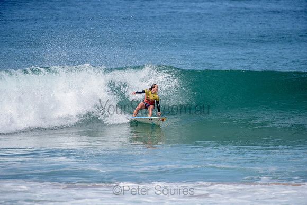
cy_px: 102
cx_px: 154
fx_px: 4265
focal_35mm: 500
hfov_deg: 4.1
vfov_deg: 2.8
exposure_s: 1/2500
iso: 250
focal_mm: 500
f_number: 6.3
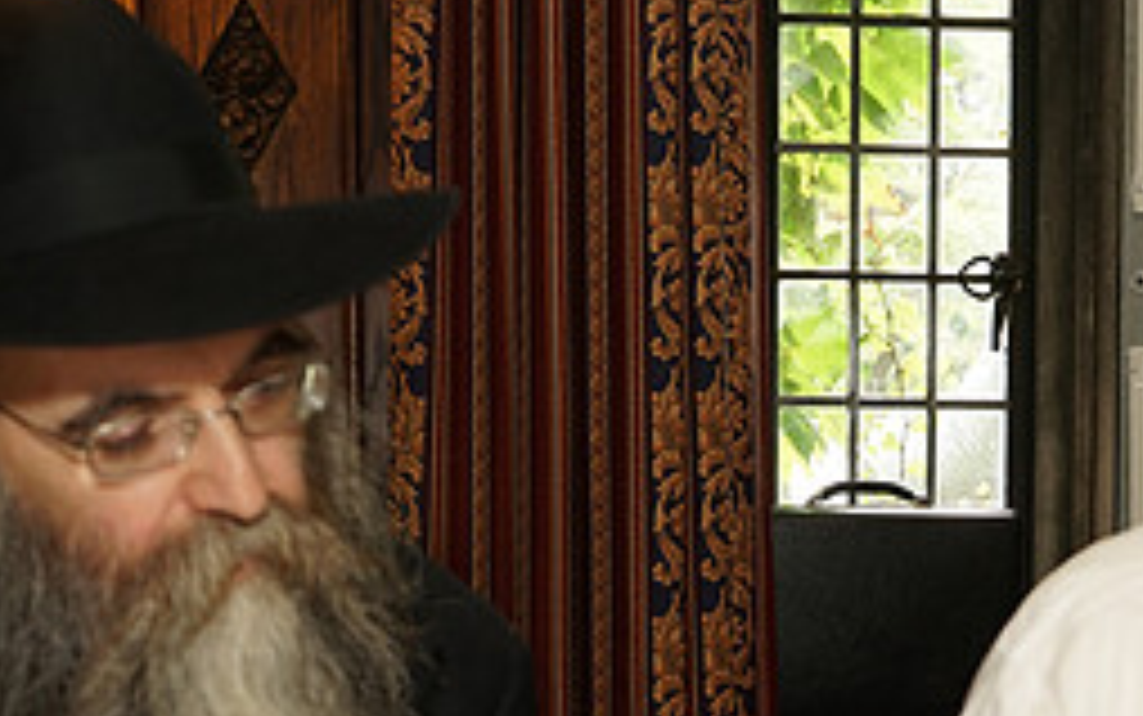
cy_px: 696
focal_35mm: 79
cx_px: 864
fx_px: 2462
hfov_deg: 25.8
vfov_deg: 16.2
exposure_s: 1/80
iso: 500
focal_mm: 34
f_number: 4.5
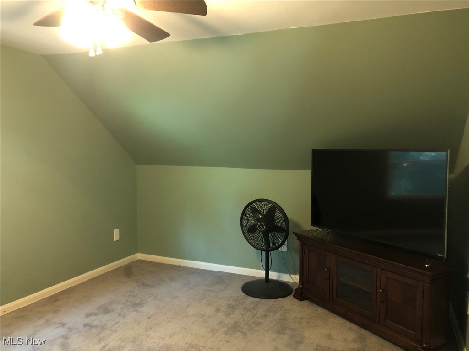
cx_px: 234
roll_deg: -0.6
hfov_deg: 63.4
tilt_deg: -4.3
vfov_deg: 49.7
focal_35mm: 28
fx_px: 379
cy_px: 176
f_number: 1.8
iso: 100
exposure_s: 1/5
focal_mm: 3.99
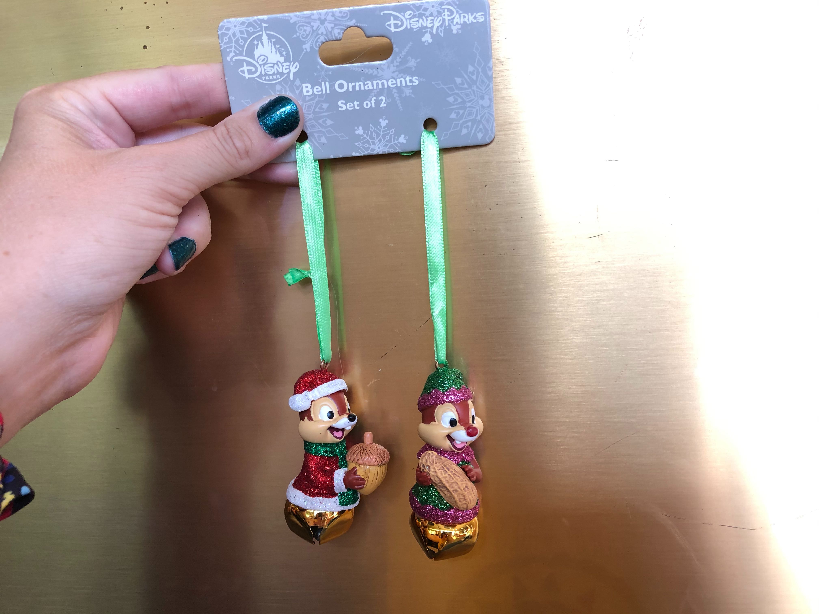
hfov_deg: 63.4
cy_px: 307
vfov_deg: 49.7
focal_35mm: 28
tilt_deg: -6.1
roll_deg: +2.6
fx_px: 662
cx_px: 410
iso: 32
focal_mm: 3.99
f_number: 1.8
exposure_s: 1/30
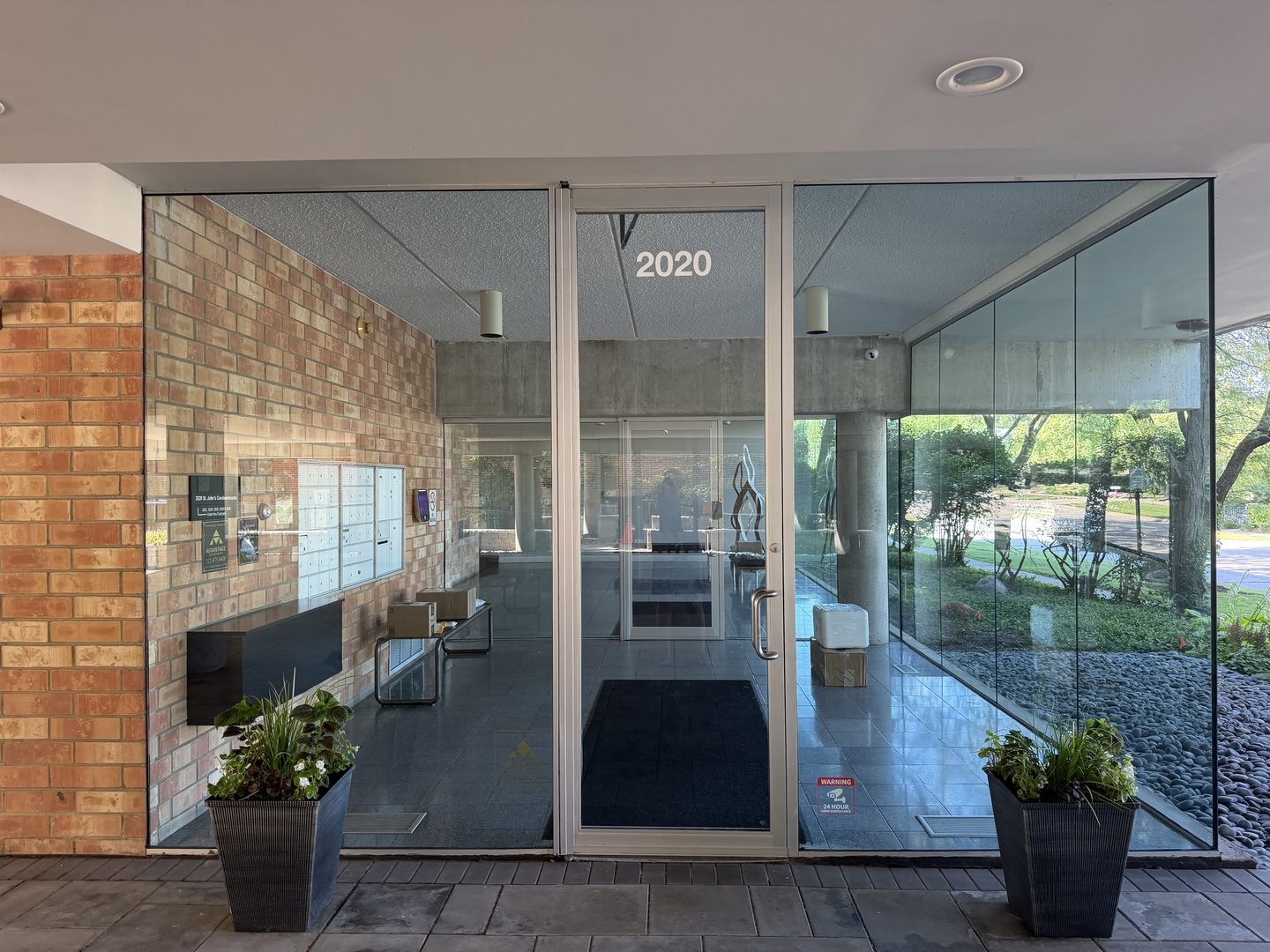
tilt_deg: -0.4
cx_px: 635
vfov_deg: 56.8
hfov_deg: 71.6
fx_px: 881
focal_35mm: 24
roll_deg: +1.8
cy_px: 476
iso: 200
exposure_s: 1/121
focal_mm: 6.76
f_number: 1.78
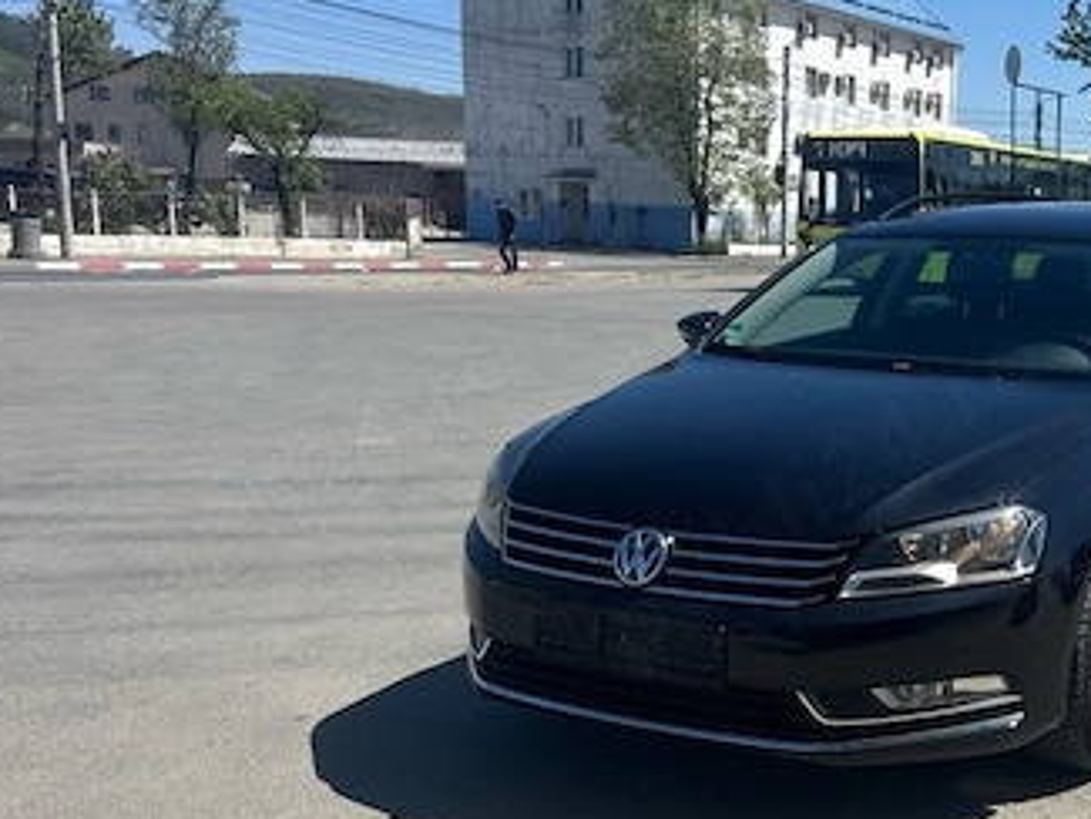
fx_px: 1513
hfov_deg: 37.4
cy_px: 510
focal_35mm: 48
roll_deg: -2.2
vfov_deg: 30.2
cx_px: 957
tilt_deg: -10.9
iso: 50
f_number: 1.6
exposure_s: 1/3650
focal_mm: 5.96
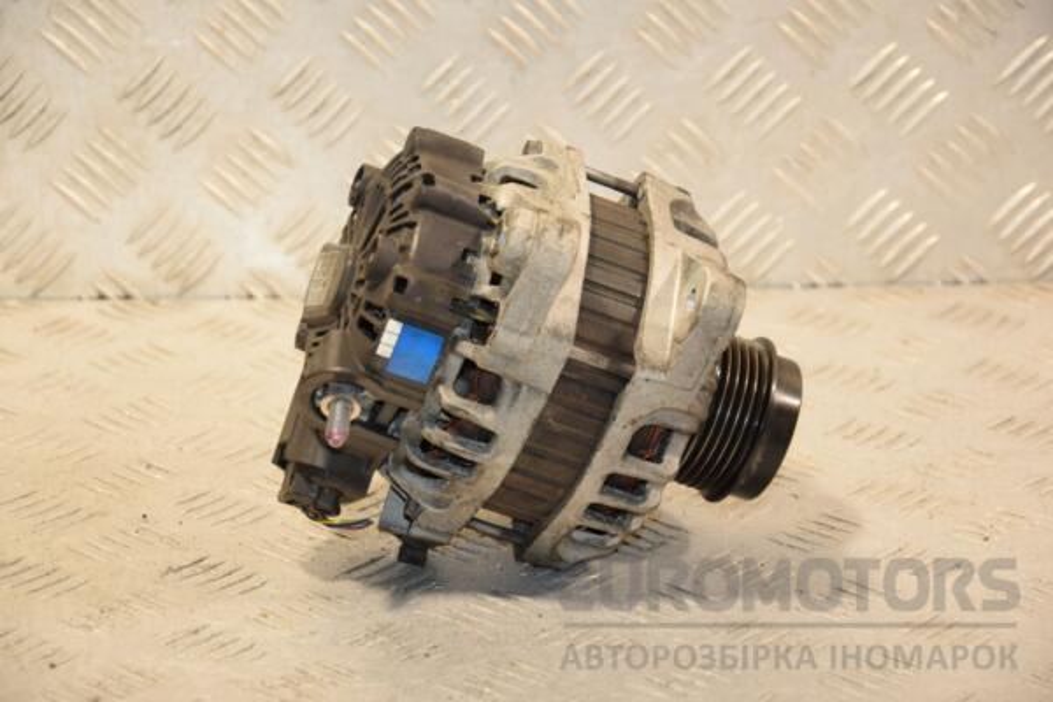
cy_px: 351
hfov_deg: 16.1
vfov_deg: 10.8
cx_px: 526
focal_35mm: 128
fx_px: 3729
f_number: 5.6
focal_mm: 85
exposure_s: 1/160
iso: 800
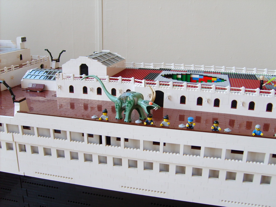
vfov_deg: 40.7
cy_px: 104
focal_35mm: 35
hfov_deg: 52.6
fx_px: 279
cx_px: 138
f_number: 2.8
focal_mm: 5.8
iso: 50
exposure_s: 1/30
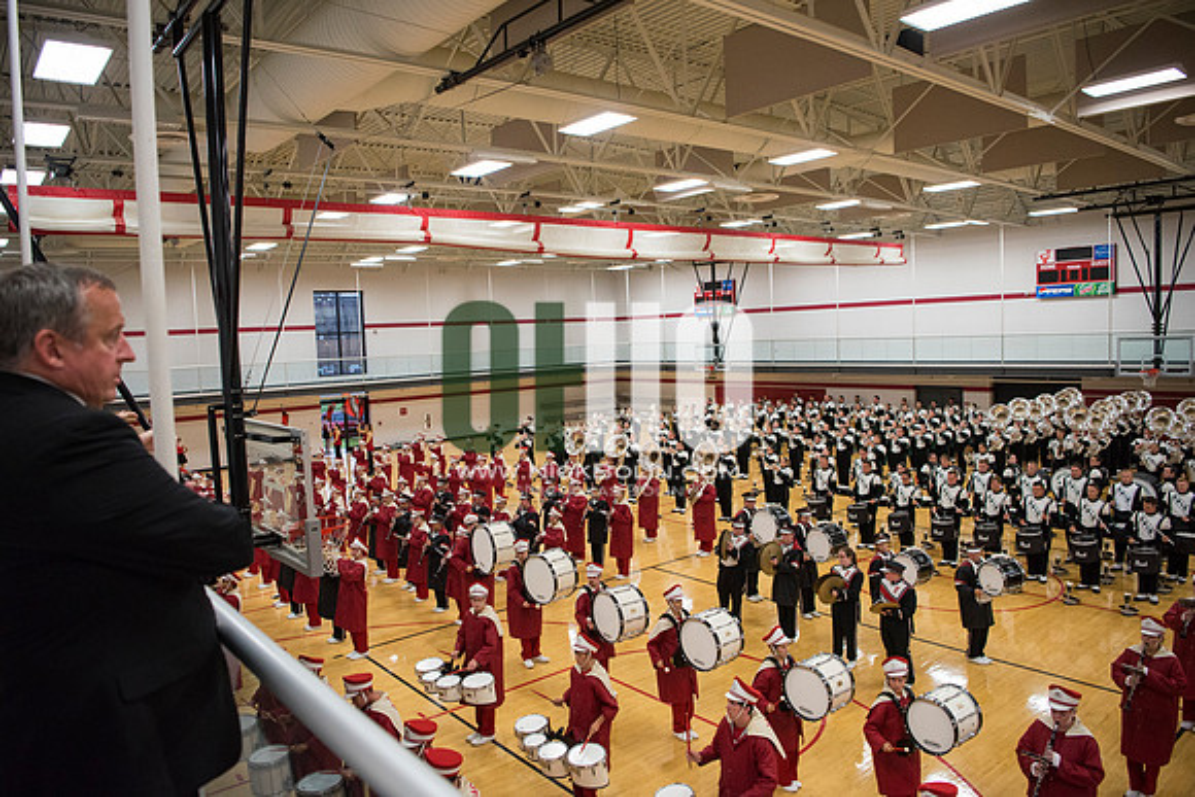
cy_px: 398
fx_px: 797
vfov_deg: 53.2
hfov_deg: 73.7
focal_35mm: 24
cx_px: 598
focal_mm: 24
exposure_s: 1/500
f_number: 3.2
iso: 2000
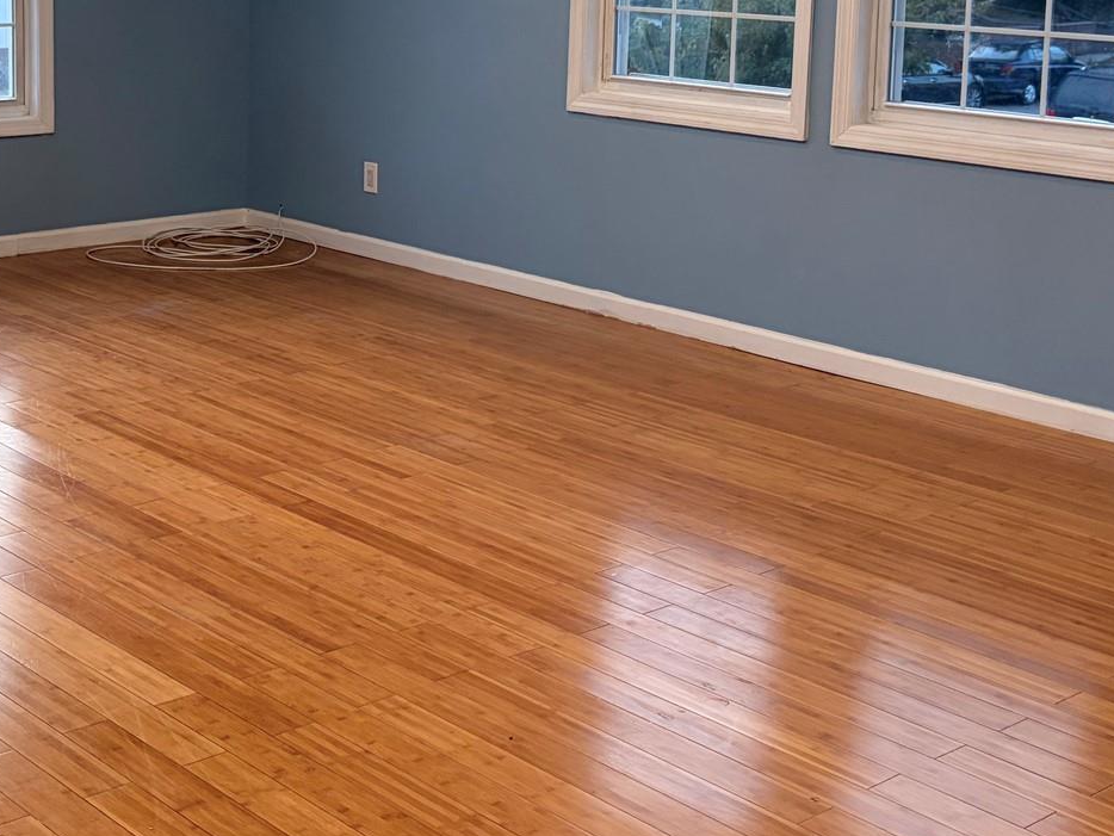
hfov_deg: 33.2
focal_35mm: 57
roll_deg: -0.4
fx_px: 1835
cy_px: 124
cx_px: 287
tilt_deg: -7.2
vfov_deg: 25.1
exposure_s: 1/146
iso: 125
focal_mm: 5.96
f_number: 1.6
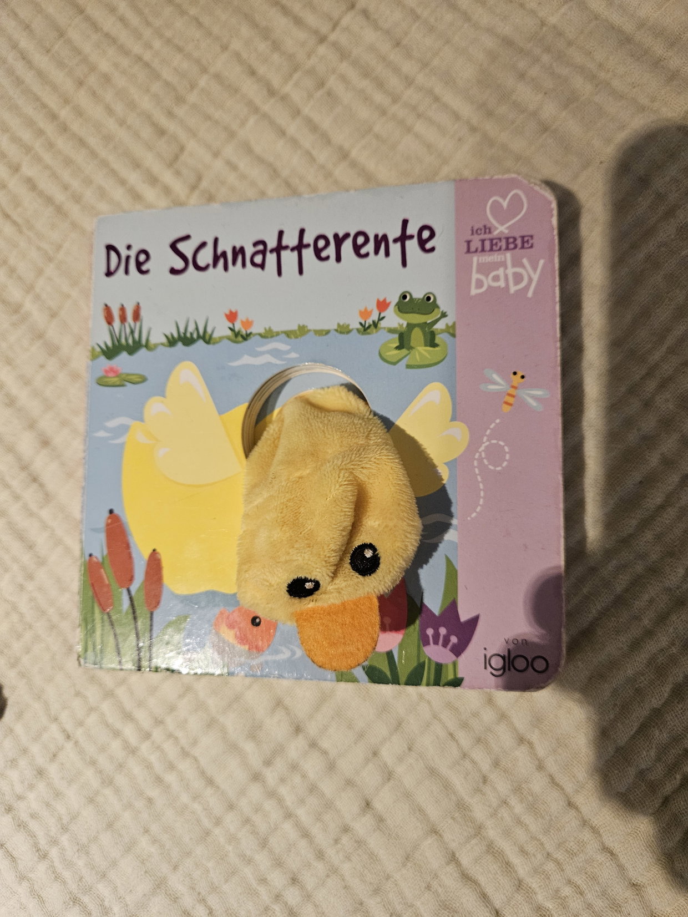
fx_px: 609
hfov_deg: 58.9
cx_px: 344
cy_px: 458
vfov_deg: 73.9
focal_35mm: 23
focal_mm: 5.4
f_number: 1.8
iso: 640
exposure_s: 1/100
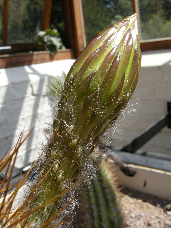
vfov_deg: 52.6
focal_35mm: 35
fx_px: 231
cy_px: 114
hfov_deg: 40.7
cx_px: 86
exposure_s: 1/230
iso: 64
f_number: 4.8
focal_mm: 7.5
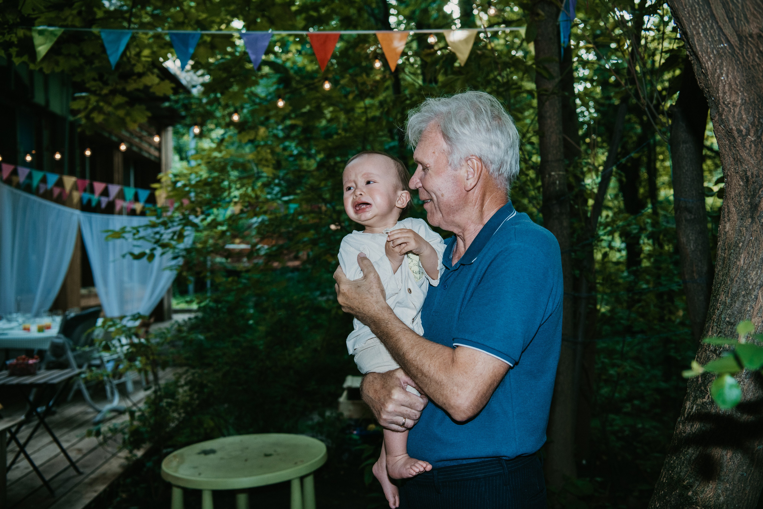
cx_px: 382
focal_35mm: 35
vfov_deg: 37.9
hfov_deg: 54.4
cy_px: 254
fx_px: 742
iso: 200
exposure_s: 1/160
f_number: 3.5
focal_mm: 35
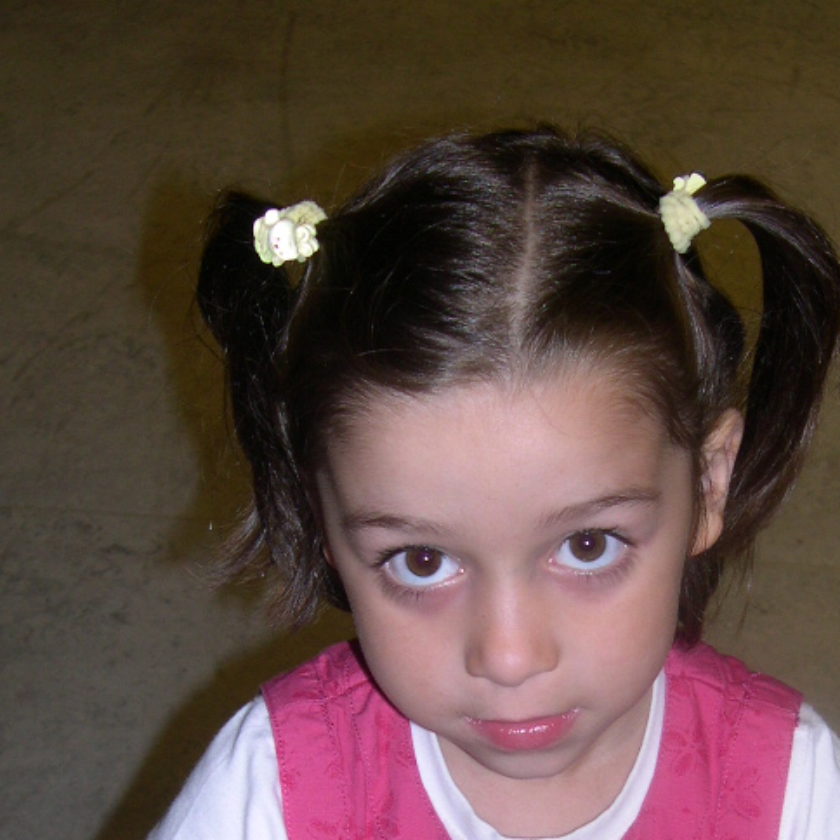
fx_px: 1949
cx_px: 538
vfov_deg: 23.4
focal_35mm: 71
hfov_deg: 24.2
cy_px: 830
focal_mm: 8
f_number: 2.8
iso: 100
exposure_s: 1/60
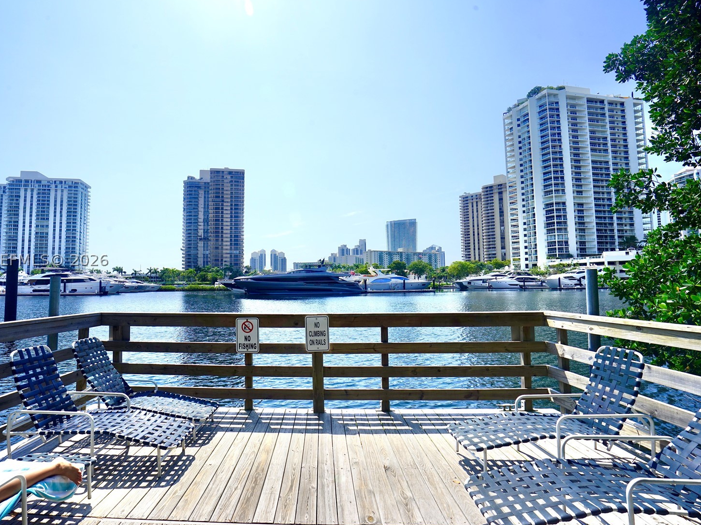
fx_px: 364
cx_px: 298
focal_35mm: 18
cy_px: 259
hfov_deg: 87.1
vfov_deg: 71.6
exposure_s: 1/160
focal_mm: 16
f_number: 14
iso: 100
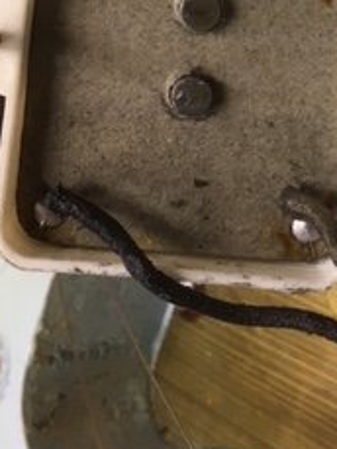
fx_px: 1050
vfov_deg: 22.5
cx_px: 384
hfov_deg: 17.5
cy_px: -63
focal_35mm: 81
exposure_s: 1/33
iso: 40
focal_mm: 4.15
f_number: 2.2
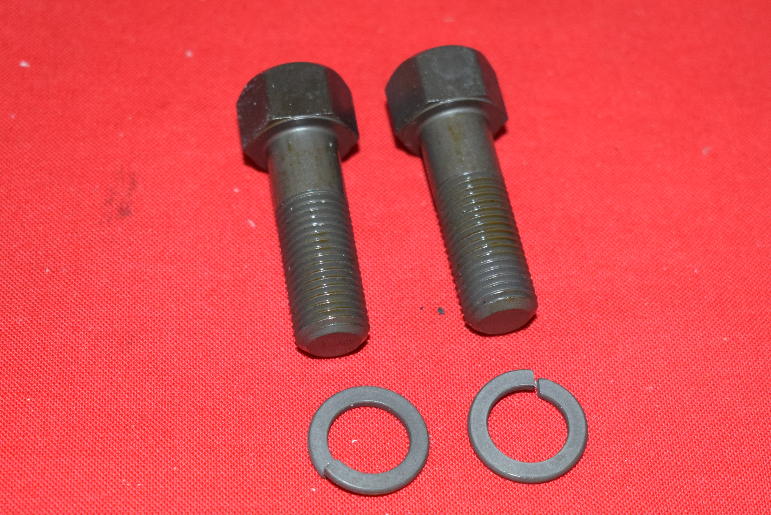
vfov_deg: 16.7
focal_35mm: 82
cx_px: 415
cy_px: 308
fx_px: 1752
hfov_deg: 24.8
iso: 1250
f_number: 5
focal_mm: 35
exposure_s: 1/200
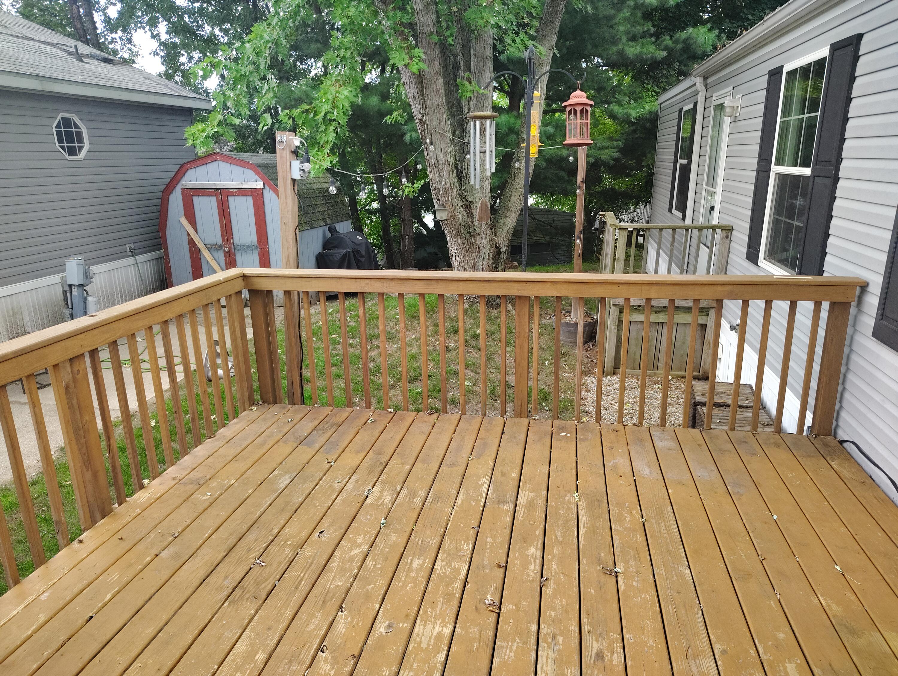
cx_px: 449
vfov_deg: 56.9
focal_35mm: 24
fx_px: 623
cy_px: 338
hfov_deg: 71.5
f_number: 1.8
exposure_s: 1/120
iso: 141
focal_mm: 5.56
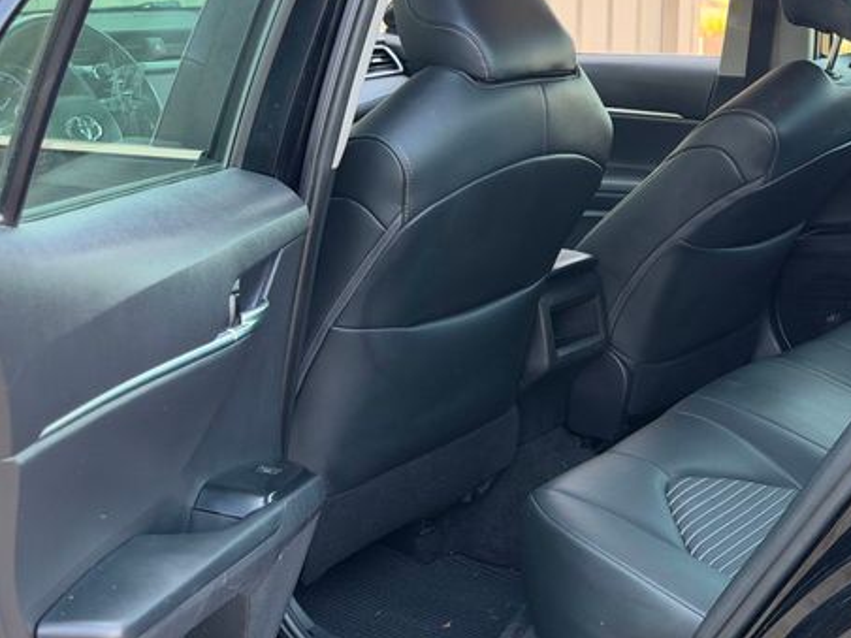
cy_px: 279
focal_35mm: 68
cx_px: 601
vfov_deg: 21.6
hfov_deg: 28.3
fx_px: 1672
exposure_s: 1/129
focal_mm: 6.76
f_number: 1.78
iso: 200
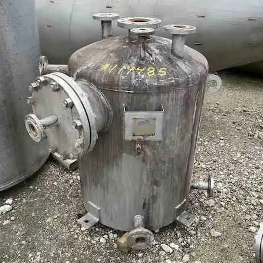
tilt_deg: -28.3
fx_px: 284
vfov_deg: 49.7
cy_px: 139
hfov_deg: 49.7
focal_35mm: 33
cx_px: 133
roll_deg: +1.3
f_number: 1.6
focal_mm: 5.1
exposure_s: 1/864
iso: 50
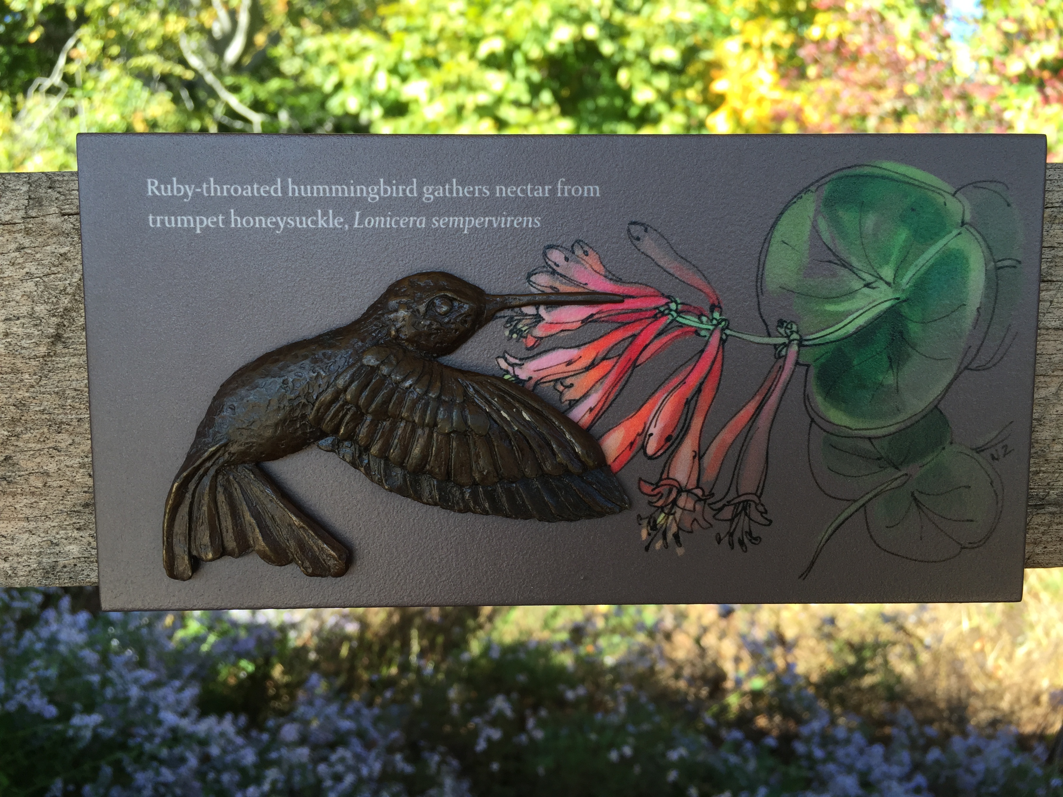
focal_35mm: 29
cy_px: 398
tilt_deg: -4.4
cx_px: 532
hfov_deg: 61.7
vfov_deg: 48.2
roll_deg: +0.2
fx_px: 891
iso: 32
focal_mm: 4.15
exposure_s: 1/197
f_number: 2.2
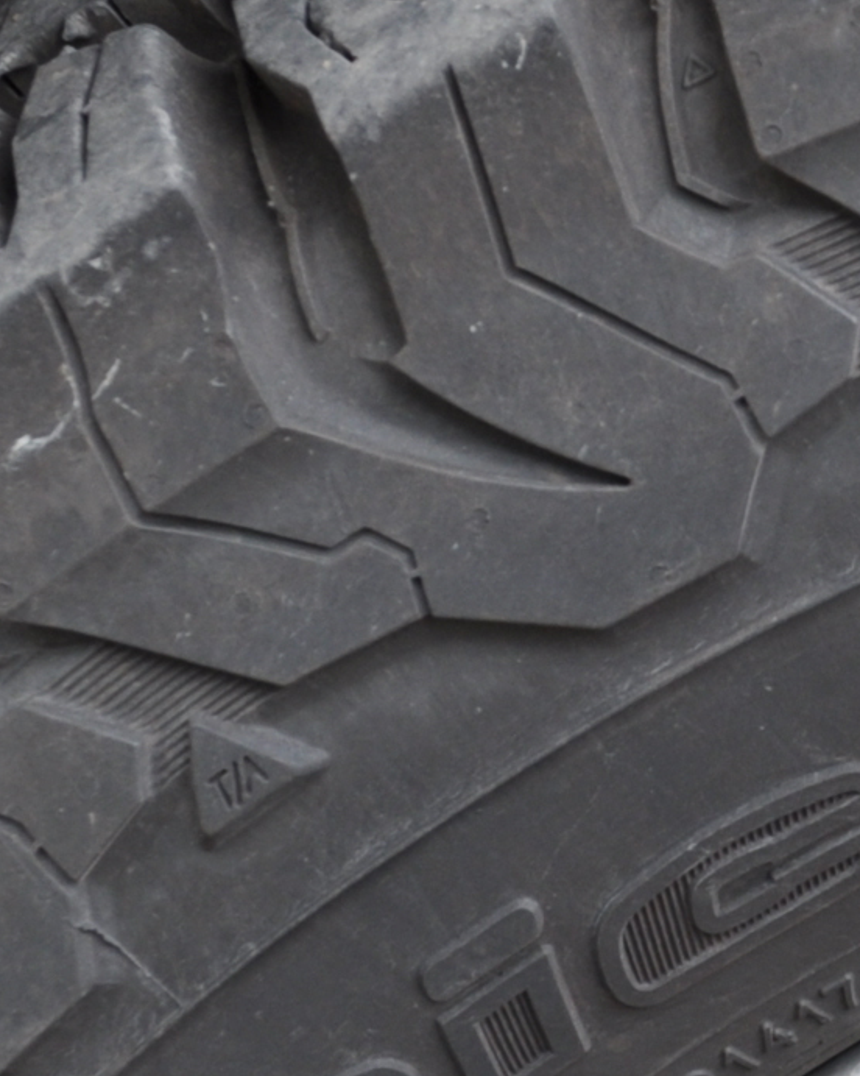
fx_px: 4168
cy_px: 388
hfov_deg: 11.1
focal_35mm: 131
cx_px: 1457
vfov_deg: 14.7
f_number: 5
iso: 200
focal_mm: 20
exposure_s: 1/100
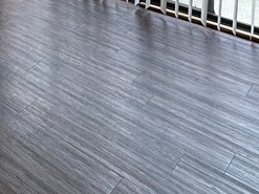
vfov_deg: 19.0
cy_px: -160
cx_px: -82
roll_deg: +1.2
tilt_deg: -2.3
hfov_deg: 27.5
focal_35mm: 58
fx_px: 434
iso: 80
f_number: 2.2
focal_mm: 2.22
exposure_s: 1/120
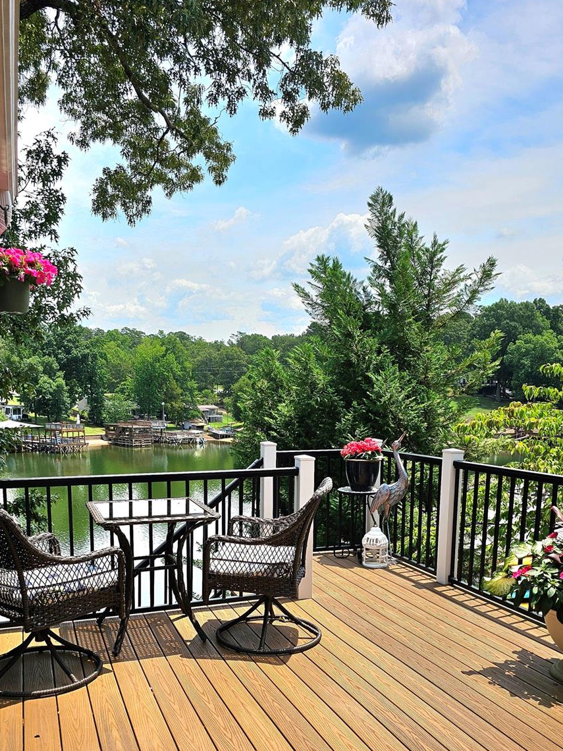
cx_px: 255
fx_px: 672
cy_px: 497
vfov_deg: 57.1
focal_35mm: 31
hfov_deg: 45.4
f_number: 1.7
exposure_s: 1/833
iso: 10
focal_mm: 6.3
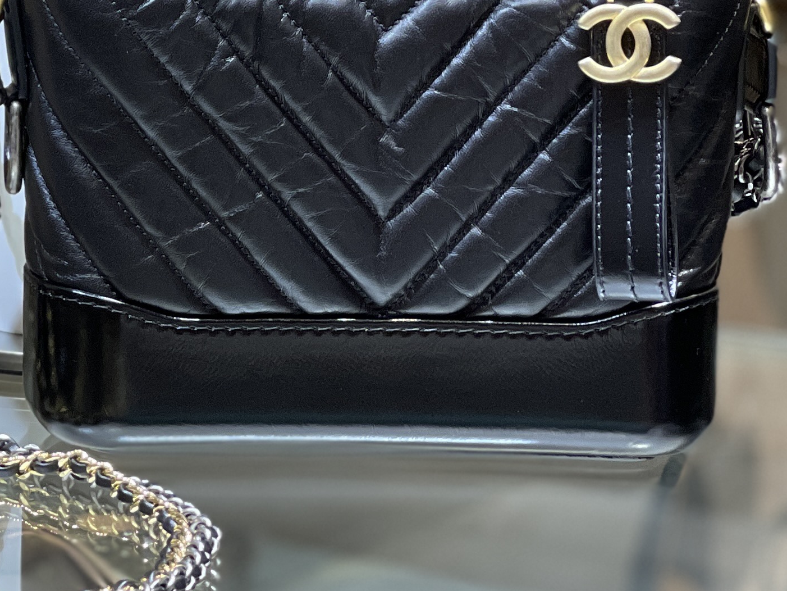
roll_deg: -0.2
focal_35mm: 184
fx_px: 4184
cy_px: -77
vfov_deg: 8.0
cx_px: -119
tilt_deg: -6.2
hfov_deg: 10.6
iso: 160
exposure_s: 1/100
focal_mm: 7.5
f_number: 2.2
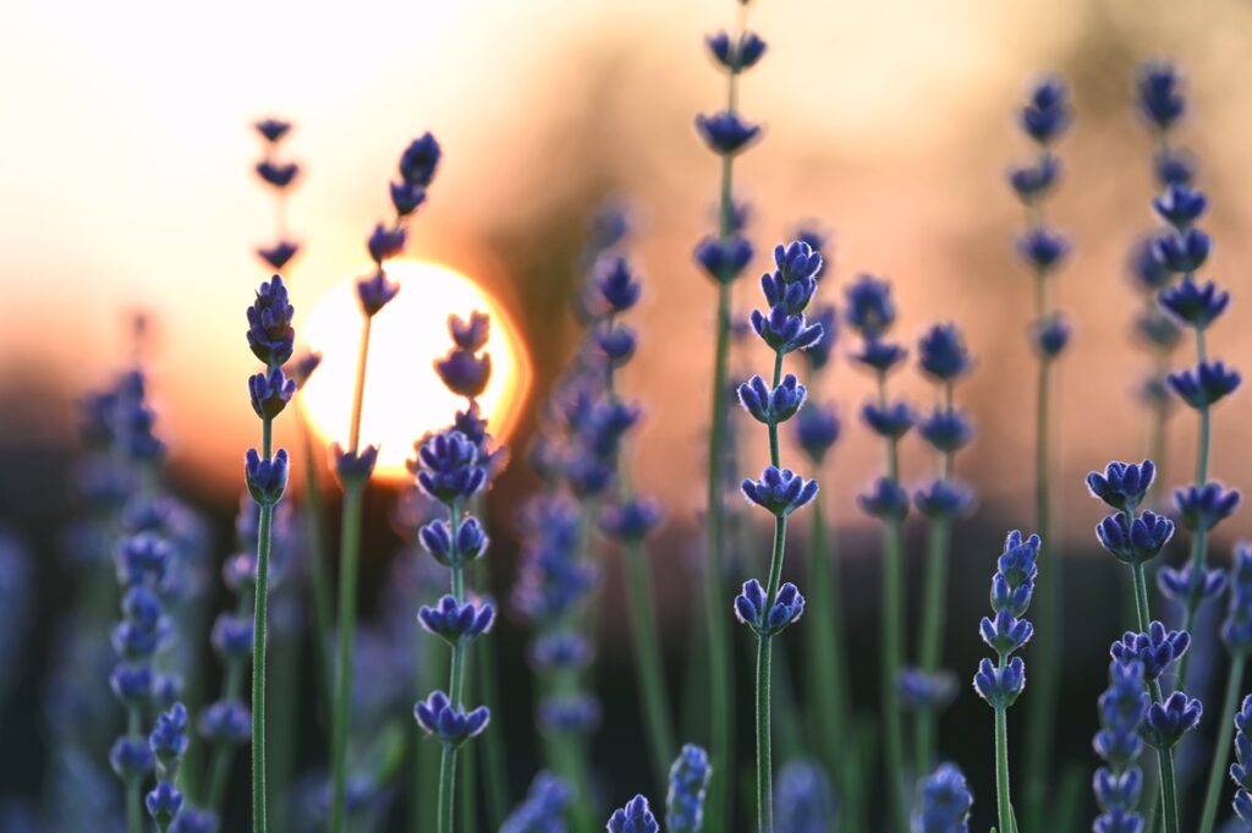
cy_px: 416
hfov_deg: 10.3
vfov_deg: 6.9
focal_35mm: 200
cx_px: 626
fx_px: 6950
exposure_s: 1/40
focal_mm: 200
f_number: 7.1
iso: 250
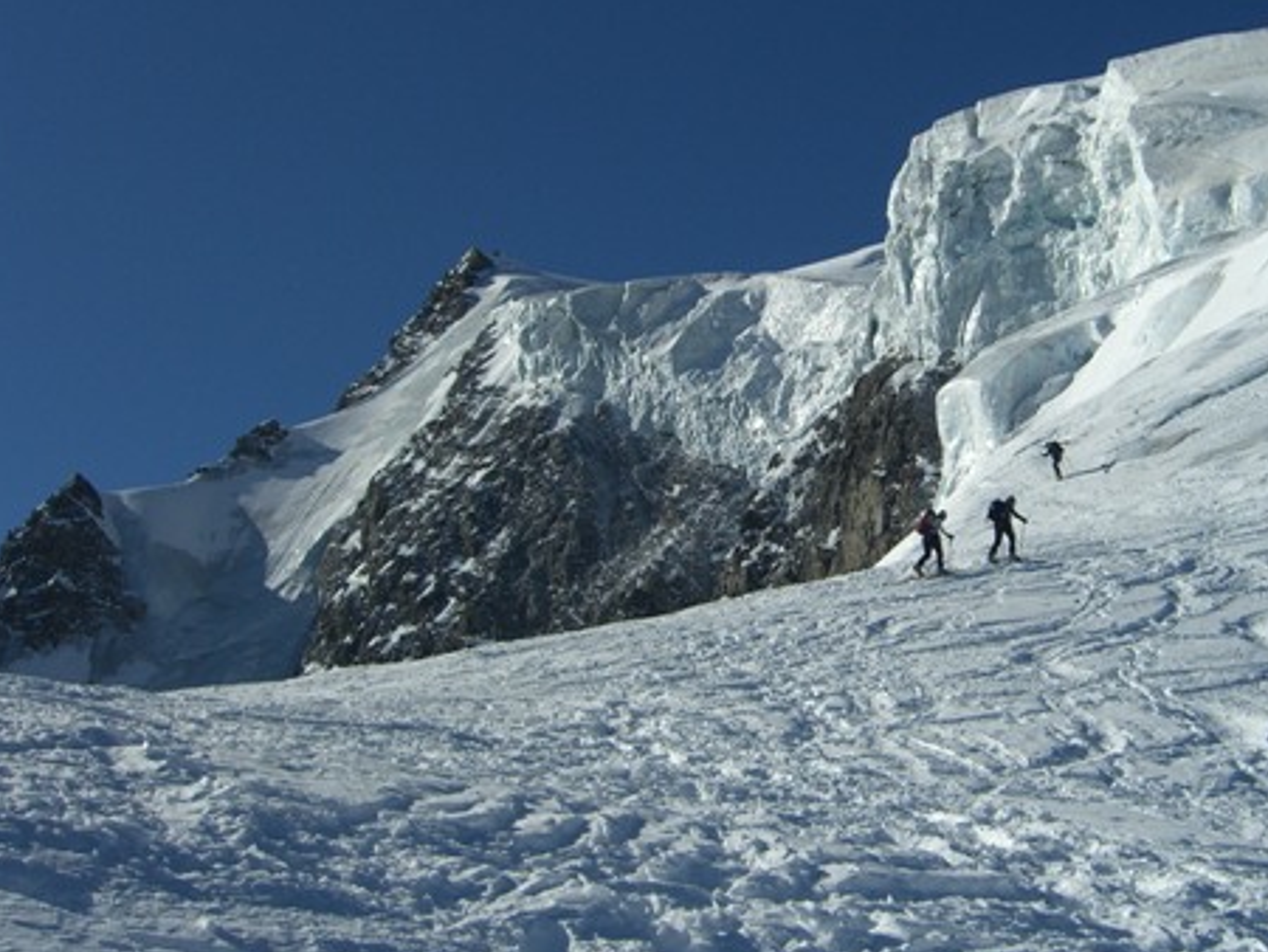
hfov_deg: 35.1
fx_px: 1979
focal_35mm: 54
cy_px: 392
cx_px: 868
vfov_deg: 27.0
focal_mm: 7.9
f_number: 8
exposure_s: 1/500
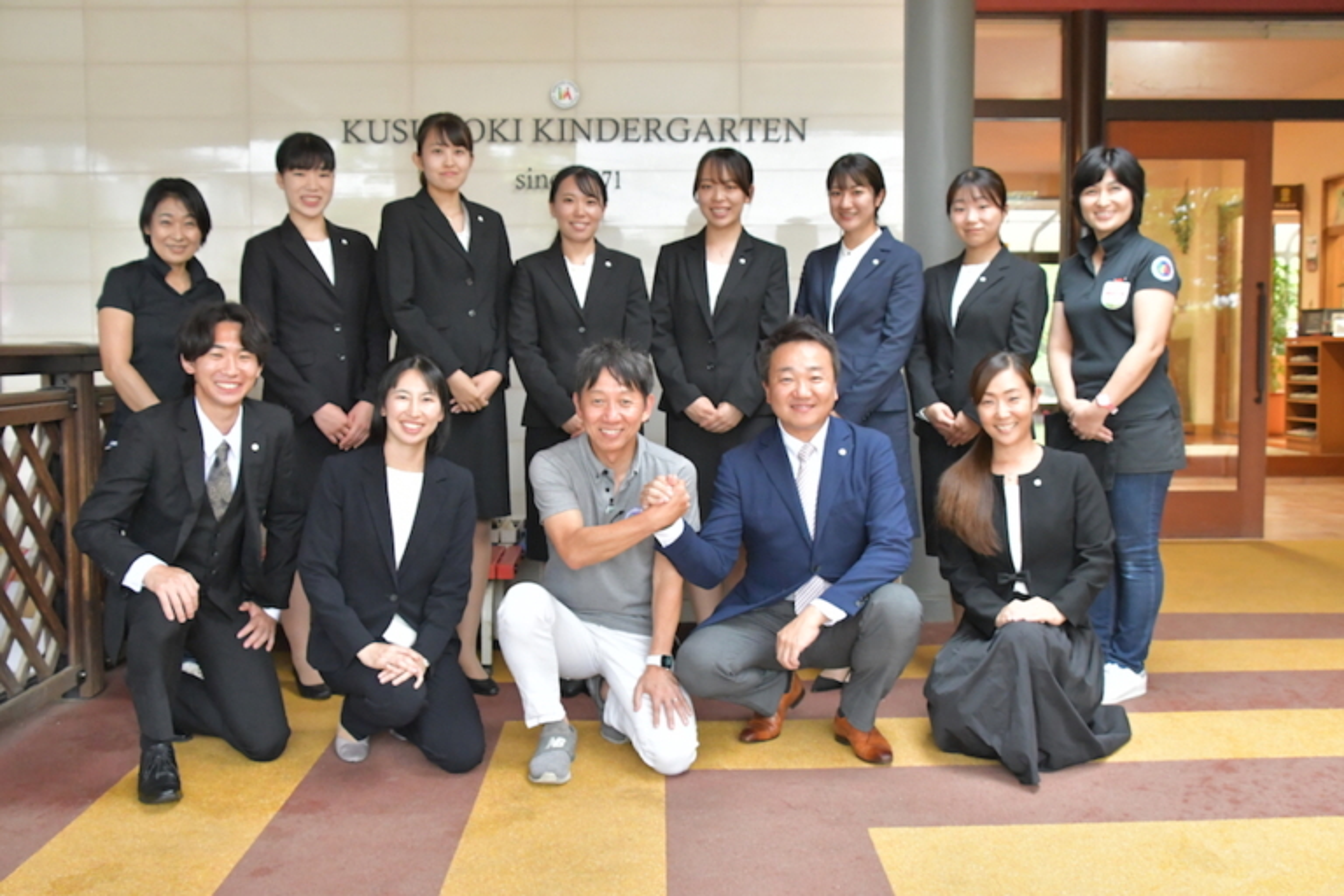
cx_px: 672
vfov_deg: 34.2
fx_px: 1456
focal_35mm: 39
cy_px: 448
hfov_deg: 49.6
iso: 4000
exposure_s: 1/80
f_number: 4.5
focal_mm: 26
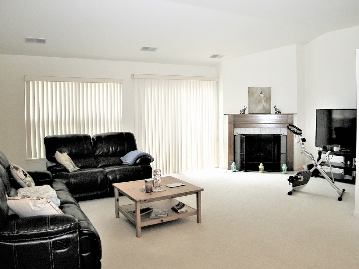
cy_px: 127
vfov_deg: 32.9
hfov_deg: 42.8
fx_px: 456
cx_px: 210
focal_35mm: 44
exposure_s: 1/58.2
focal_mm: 7.5
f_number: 2.7
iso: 105
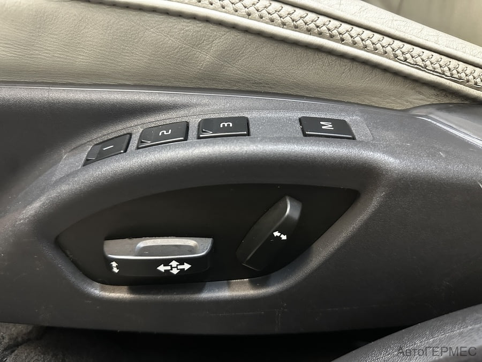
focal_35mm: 24
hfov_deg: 71.6
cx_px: 241
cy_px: 181
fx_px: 334
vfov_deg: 56.8
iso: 800
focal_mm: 6.86
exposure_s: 1/33
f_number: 1.78
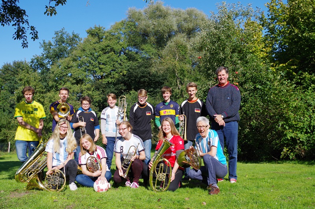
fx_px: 314
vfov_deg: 36.7
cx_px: 158
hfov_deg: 53.2
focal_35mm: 36
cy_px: 104
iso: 200
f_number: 8
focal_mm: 24.38
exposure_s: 1/400
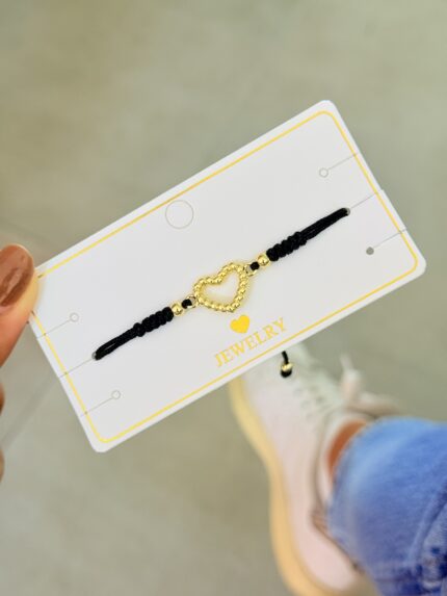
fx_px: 826
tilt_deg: -60.3
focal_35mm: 48
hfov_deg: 30.3
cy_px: 298
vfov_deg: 39.6
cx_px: 224
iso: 125
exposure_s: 1/60
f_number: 1.78
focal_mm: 6.76
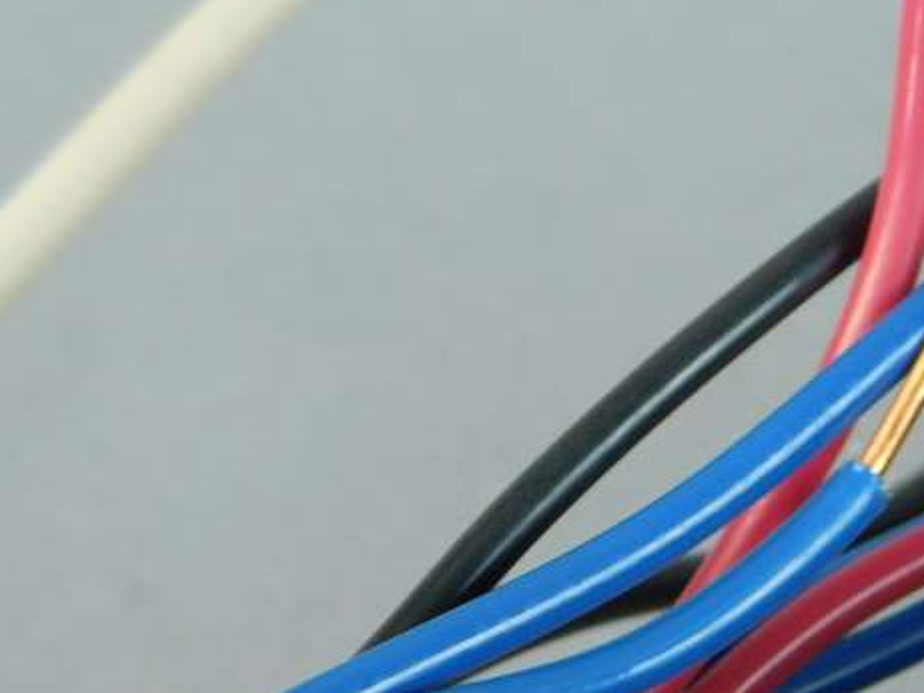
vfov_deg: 10.2
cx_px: 800
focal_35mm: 146
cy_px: 421
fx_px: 3898
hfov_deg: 13.4
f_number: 4
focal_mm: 10.4
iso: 220
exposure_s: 1/30
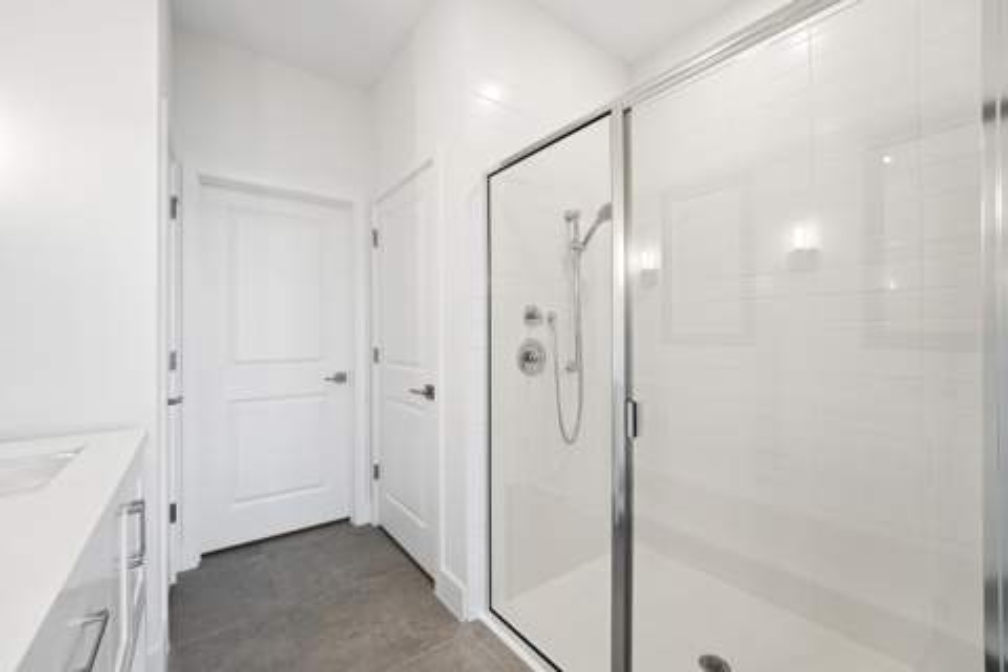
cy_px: 336
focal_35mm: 14
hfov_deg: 104.3
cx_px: 504
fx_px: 392
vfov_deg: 81.2
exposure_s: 1/40
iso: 200
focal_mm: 14
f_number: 8
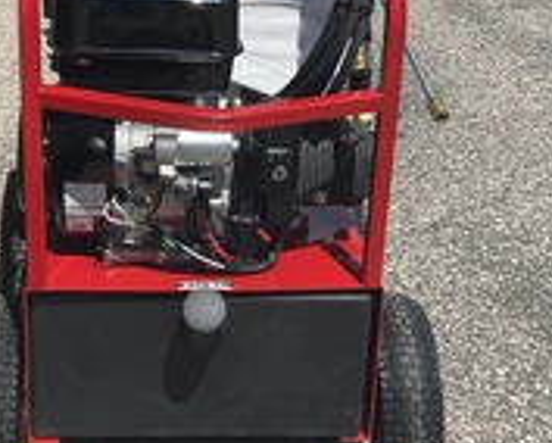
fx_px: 1047
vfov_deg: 23.7
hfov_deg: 29.5
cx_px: 234
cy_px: 131
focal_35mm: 64
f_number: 1.8
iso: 25
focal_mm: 3
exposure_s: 1/2320
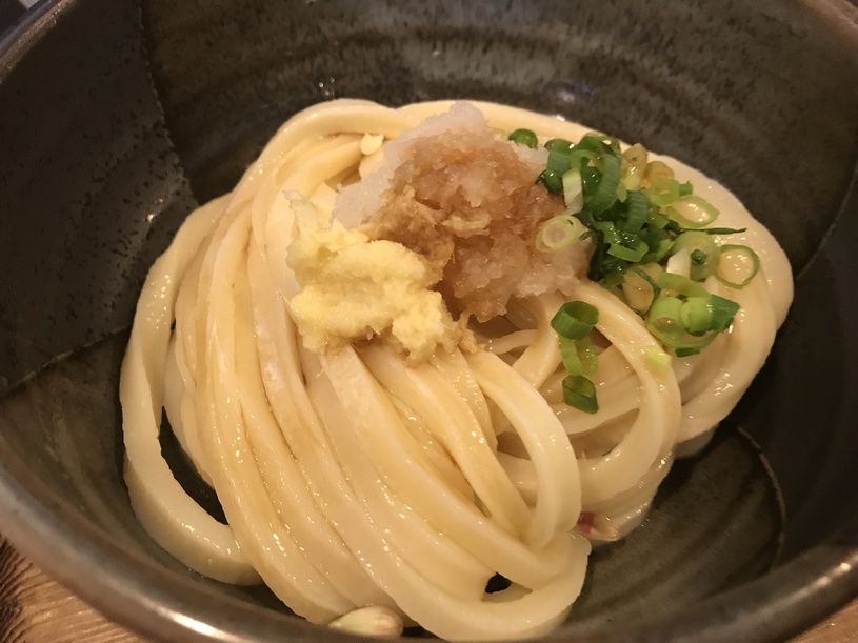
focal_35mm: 28
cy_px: 322
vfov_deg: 49.7
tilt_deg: -53.9
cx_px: 429
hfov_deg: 63.5
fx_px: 694
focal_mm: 3.99
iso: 100
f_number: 1.8
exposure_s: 1/12
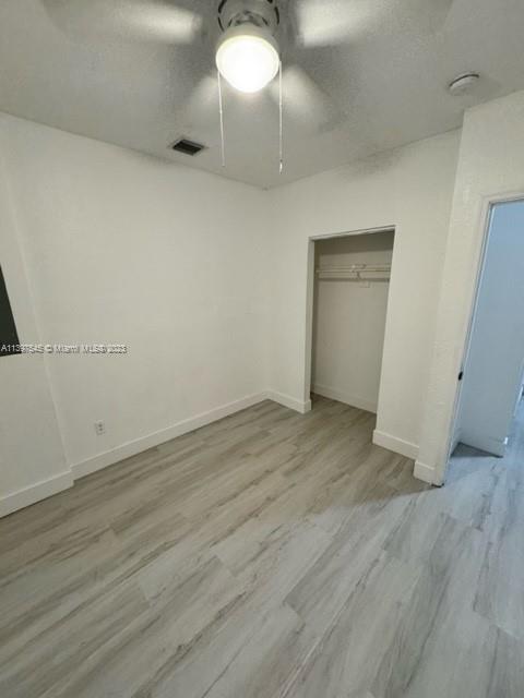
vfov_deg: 102.1
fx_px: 283
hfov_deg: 85.7
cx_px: 262
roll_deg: +1.2
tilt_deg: -13.7
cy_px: 349
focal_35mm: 14
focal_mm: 2.22
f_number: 2.2
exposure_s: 1/60
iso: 400
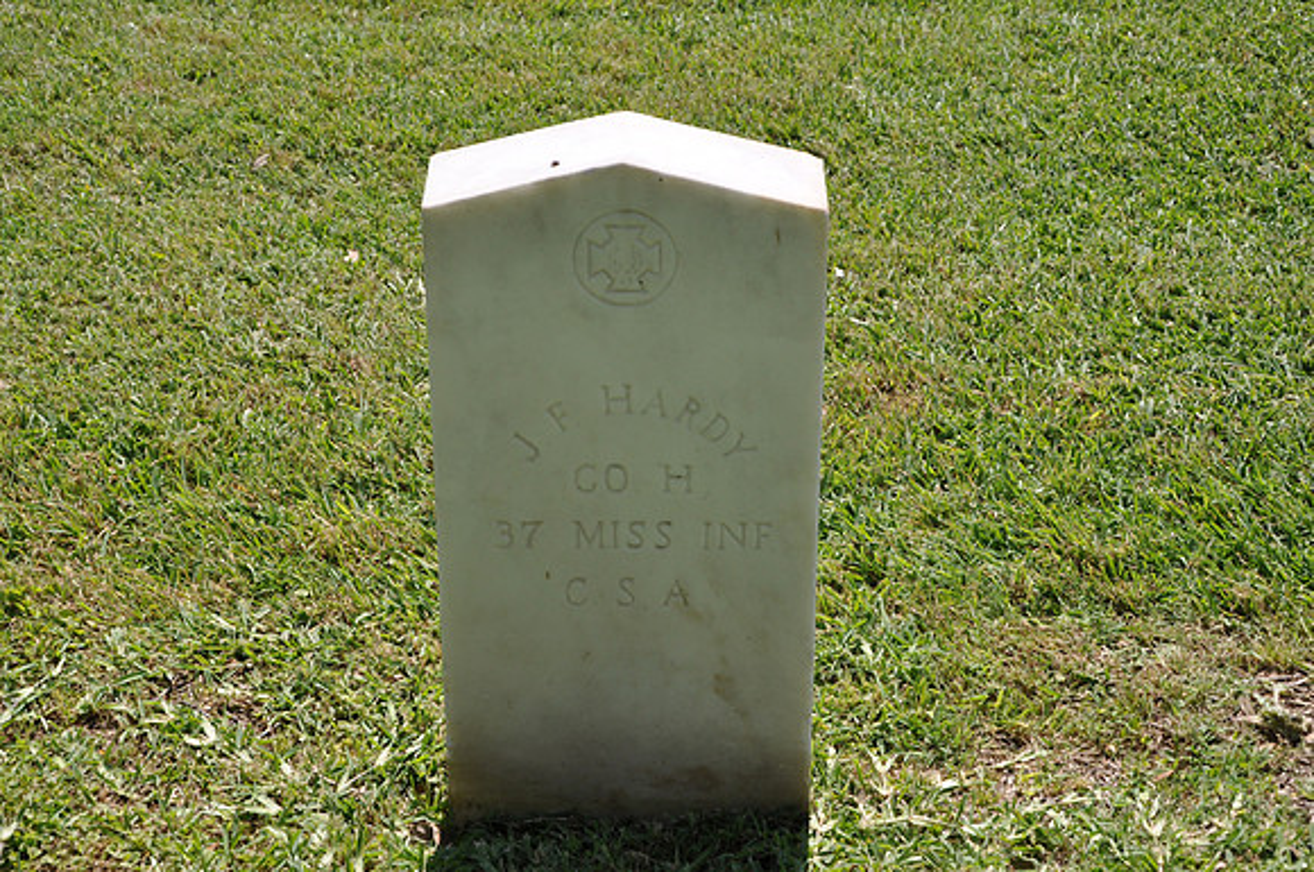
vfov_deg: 18.1
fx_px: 2734
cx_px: 657
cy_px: 436
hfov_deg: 27.0
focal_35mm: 75
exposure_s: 1/250
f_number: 8
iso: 200
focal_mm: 50
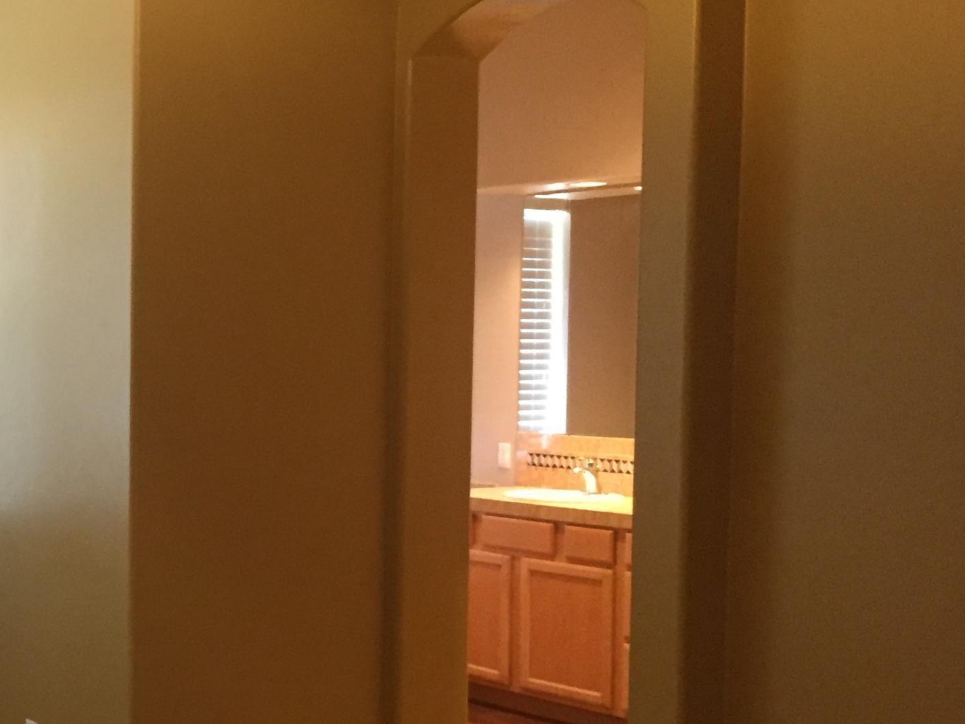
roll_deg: -0.9
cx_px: -32
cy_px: 449
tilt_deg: -5.0
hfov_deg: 29.3
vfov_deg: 24.0
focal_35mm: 61
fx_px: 1701
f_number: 2.2
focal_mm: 4.15
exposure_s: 1/17
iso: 250
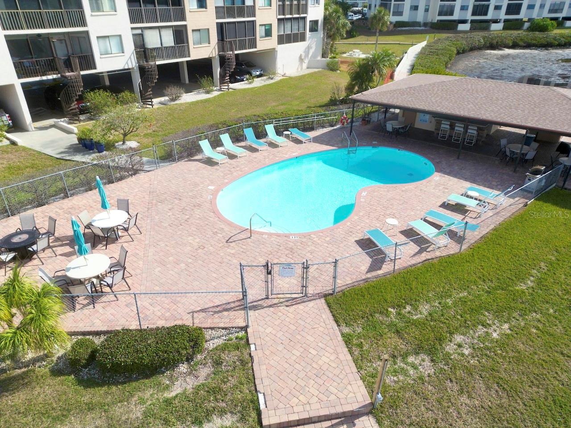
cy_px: 214
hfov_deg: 71.6
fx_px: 396
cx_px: 286
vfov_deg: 56.8
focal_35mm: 24
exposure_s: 1/2500
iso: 130
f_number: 1.7
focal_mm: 6.72
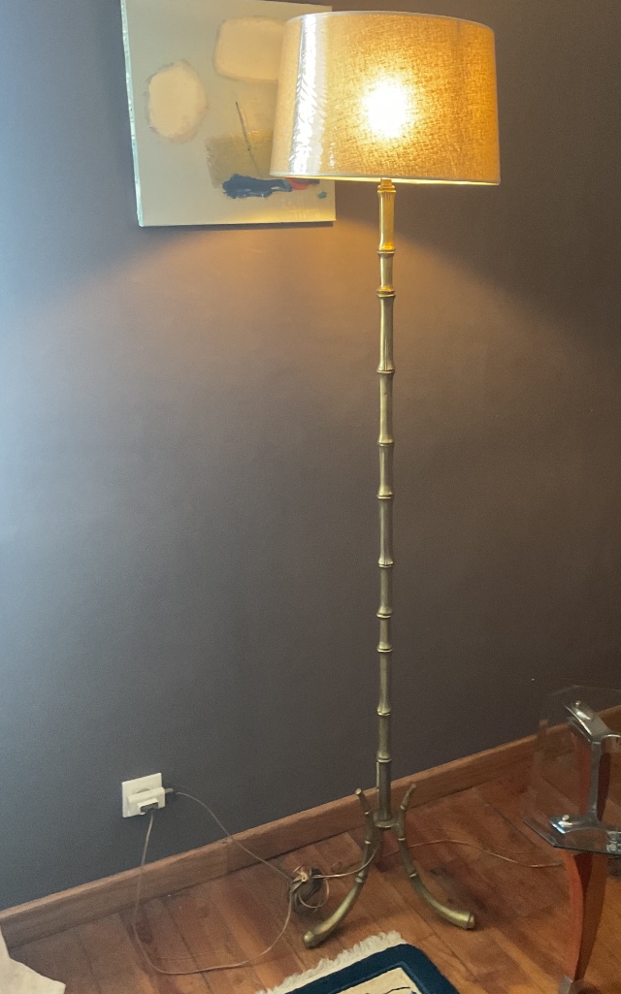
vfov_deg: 54.0
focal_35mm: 36
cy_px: 462
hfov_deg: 35.0
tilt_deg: -12.5
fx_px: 976
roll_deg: -0.1
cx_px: 409
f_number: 1.8
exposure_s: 1/33
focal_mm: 3
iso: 200
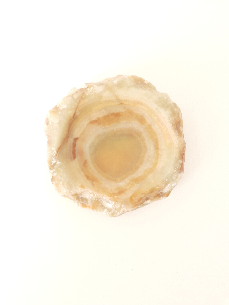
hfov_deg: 51.4
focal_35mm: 27
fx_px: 238
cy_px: 152
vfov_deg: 65.3
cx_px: 114
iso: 40
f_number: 1.9
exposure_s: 1/50
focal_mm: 3.6
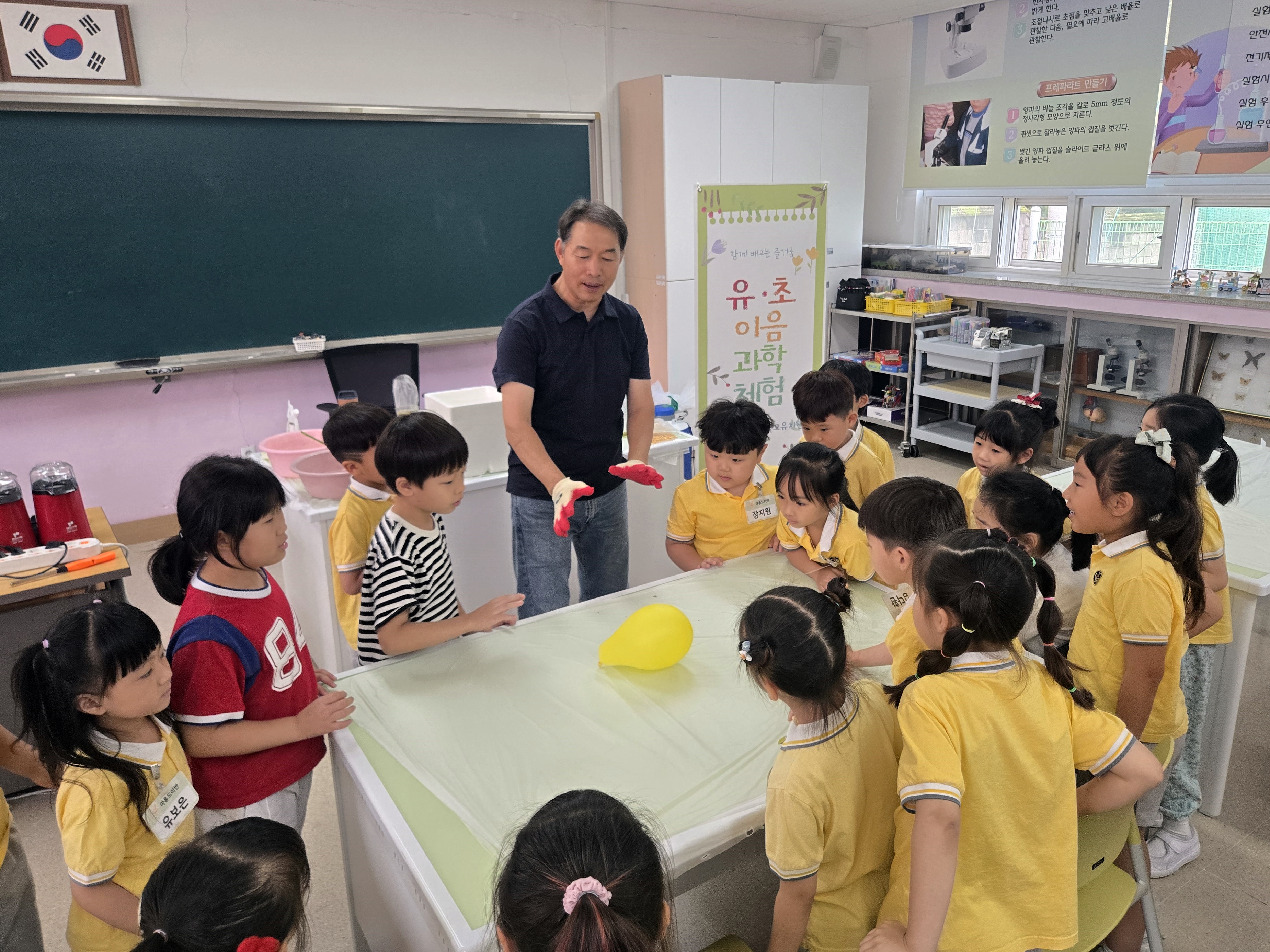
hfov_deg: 73.9
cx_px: 635
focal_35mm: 23
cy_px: 476
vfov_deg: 58.9
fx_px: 844
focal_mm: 5.4
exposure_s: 1/180
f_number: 1.8
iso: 125
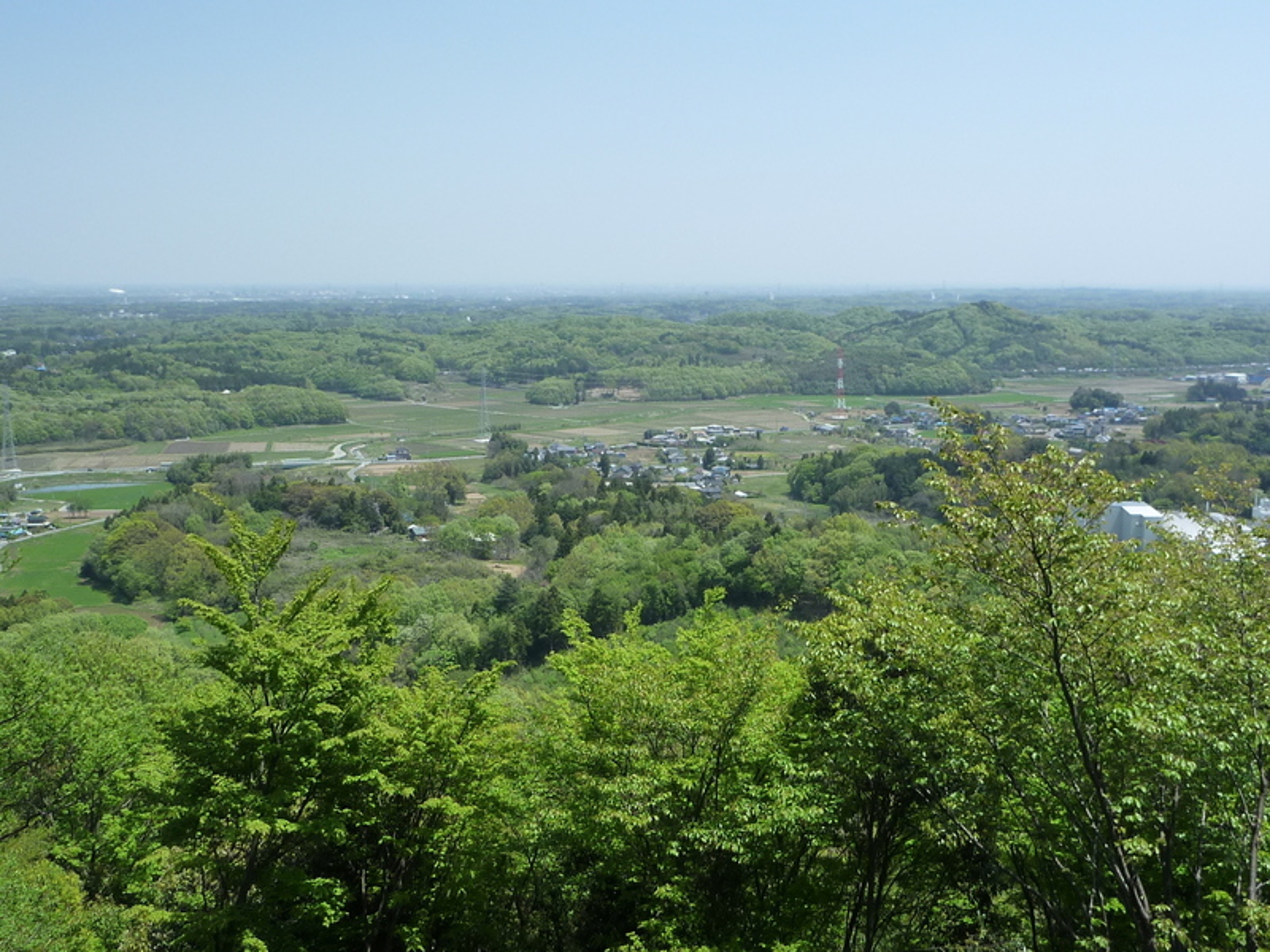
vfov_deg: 35.1
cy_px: 476
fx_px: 1504
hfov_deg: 45.8
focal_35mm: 41
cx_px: 635
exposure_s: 1/800
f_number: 3.3
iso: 125
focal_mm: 4.9
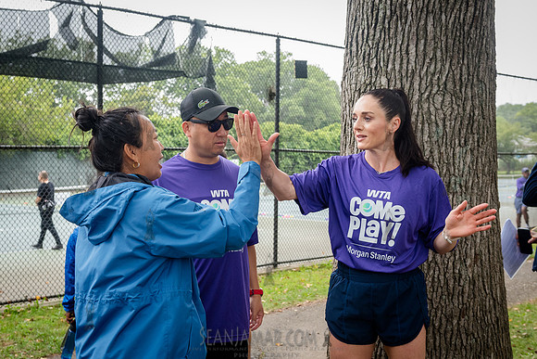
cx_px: 245
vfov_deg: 30.3
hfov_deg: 44.2
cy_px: 208
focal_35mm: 44
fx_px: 661
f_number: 5
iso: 1600
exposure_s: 1/200
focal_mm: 35
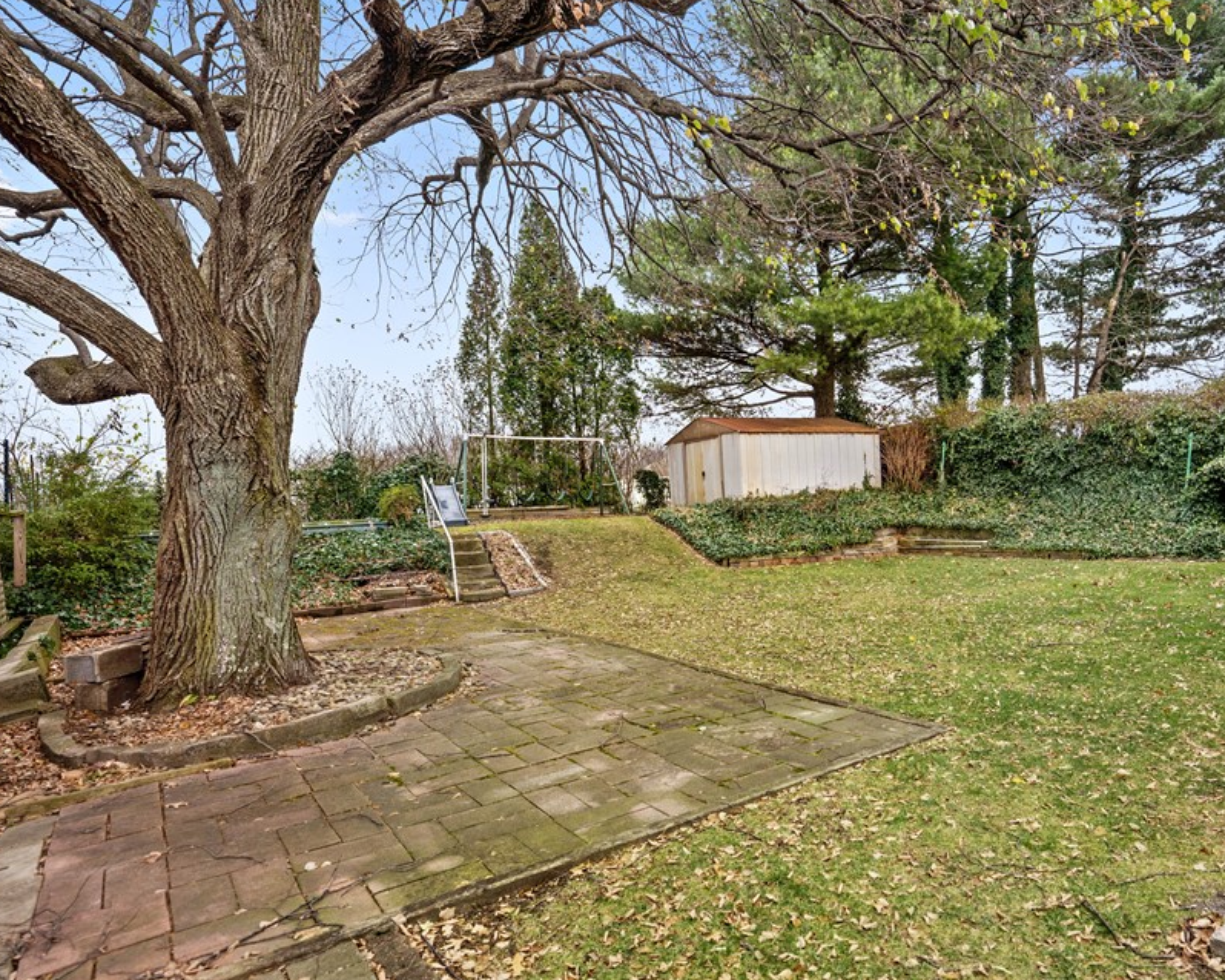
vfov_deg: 60.8
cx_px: 788
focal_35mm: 23
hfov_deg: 71.1
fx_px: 834
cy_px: 528
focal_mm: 18
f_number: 4.5
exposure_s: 1/80
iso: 100
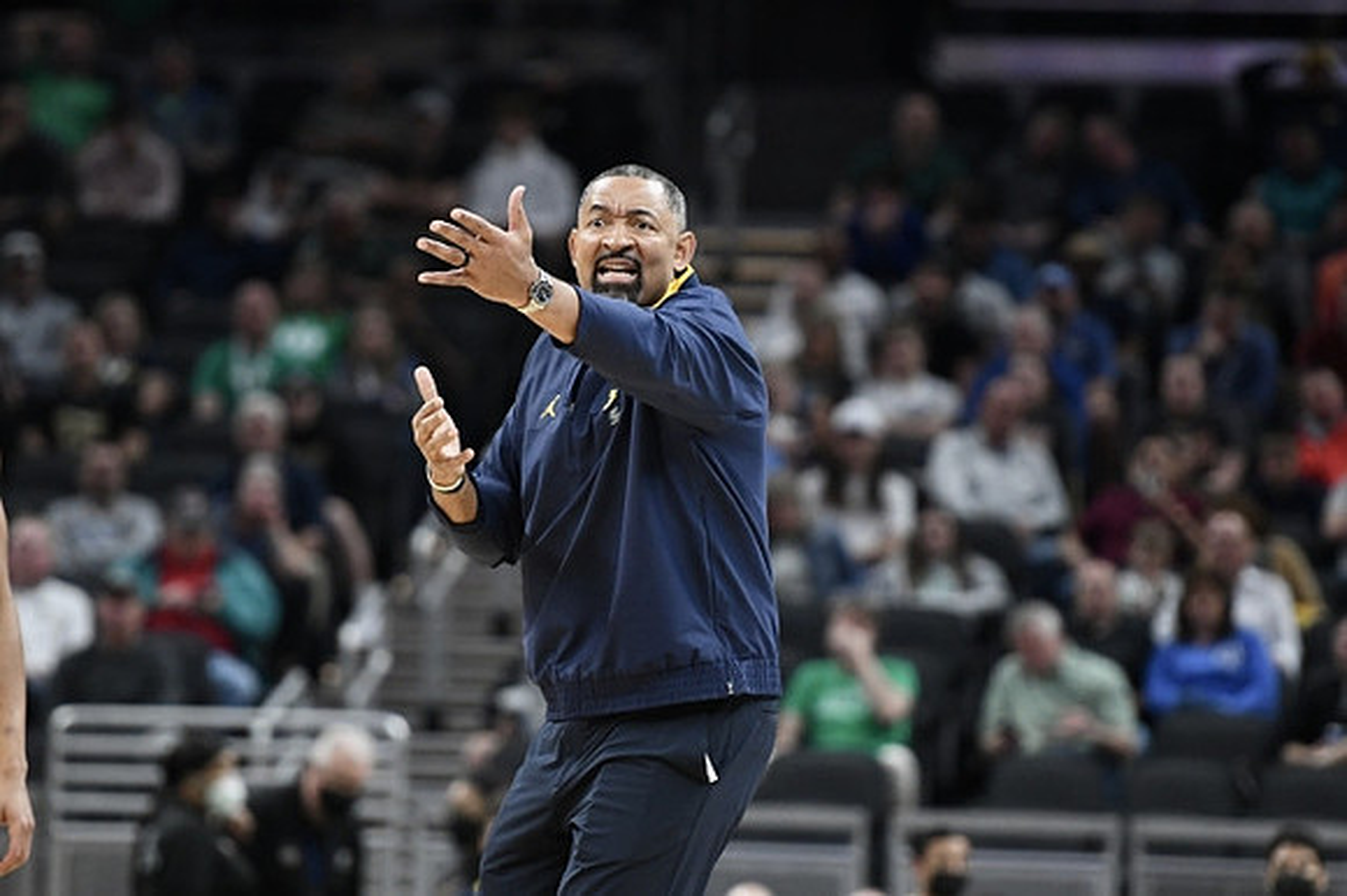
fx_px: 11218
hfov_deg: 6.9
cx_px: 674
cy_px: 448
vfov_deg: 4.6
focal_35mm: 300
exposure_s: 1/1000
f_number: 2.8
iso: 3200
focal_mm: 200
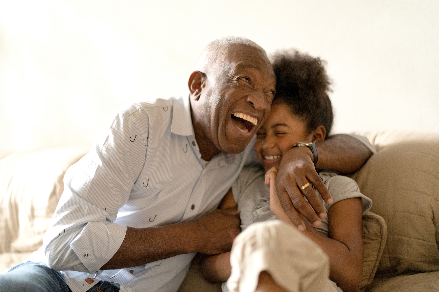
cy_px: 146
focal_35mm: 51
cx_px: 218
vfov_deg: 26.5
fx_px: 622
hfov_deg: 38.9
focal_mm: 50
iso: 1000
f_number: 1.4
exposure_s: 1/200
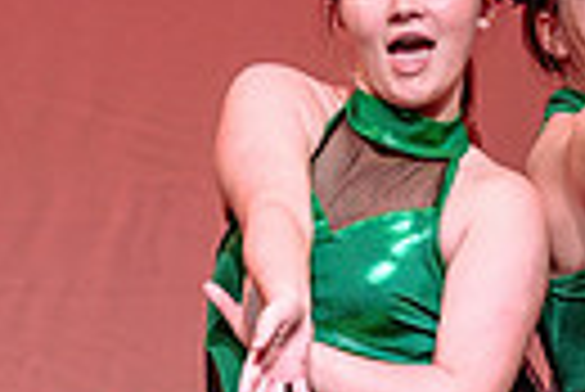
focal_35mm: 1098
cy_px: 520
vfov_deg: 1.3
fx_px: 17862
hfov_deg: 1.9
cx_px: -29
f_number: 2.8
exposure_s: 1/500
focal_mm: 200
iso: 1250
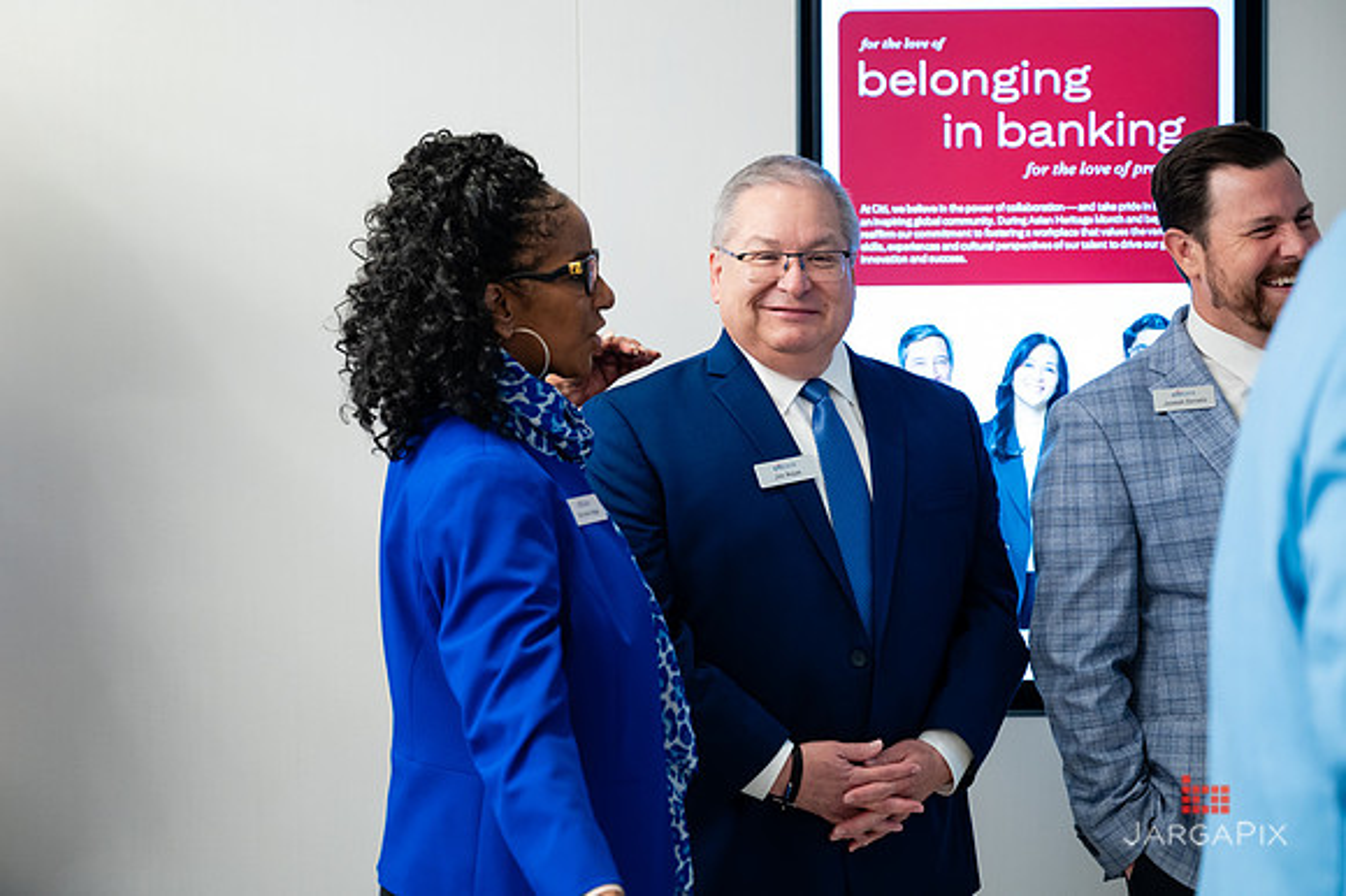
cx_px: 639
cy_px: 425
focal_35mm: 75
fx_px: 2790
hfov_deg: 27.1
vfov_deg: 18.2
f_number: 3.2
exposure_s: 1/200
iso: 1600
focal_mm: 70
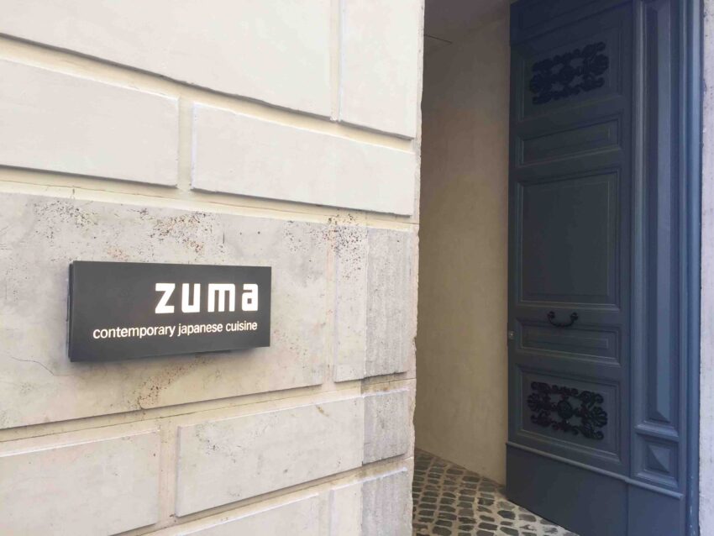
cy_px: 268
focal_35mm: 29
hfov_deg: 61.6
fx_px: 598
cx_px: 357
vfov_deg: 48.2
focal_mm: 4.15
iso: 40
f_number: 2.2
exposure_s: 1/100
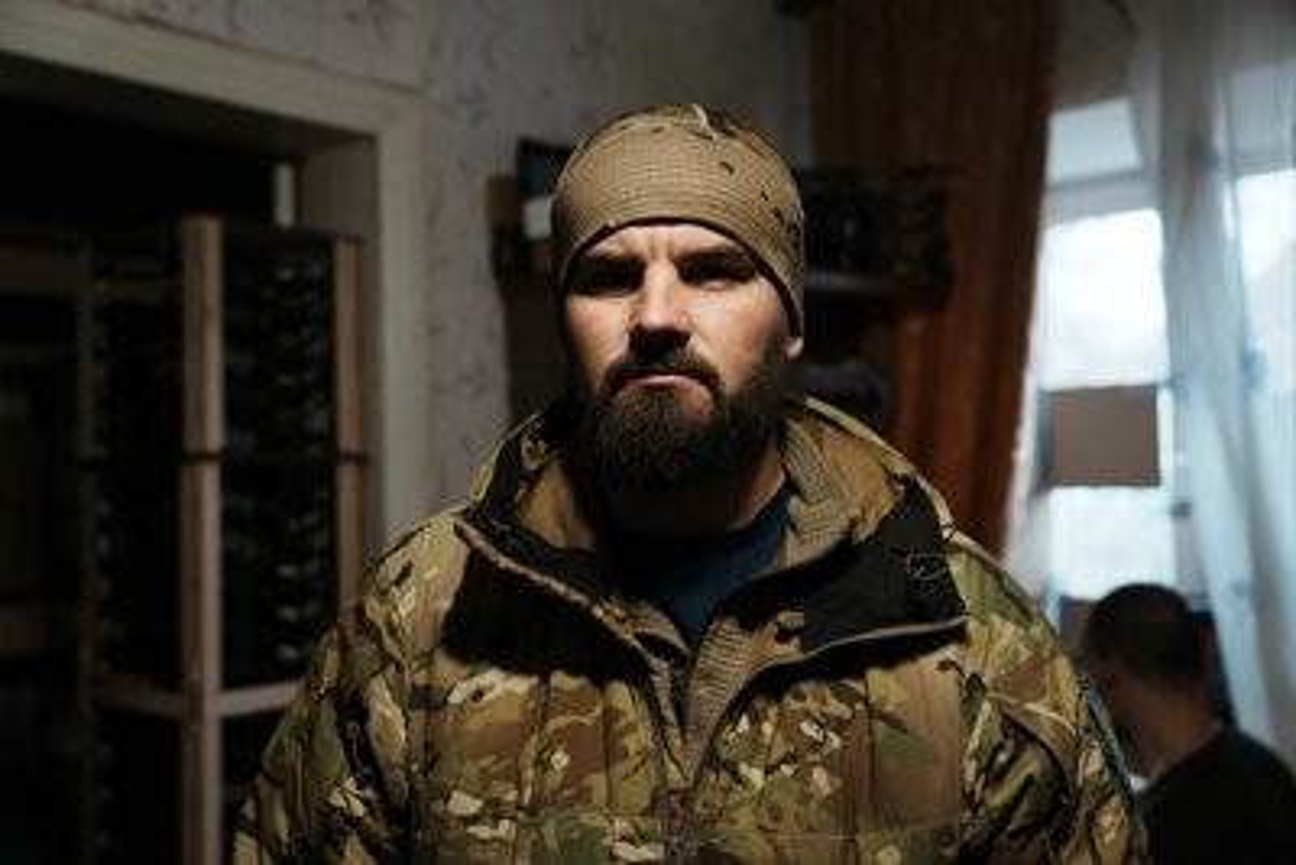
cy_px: 432
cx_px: 648
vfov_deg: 36.0
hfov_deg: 51.9
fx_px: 1332
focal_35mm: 37
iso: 2500
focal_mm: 37
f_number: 2.8
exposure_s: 1/125
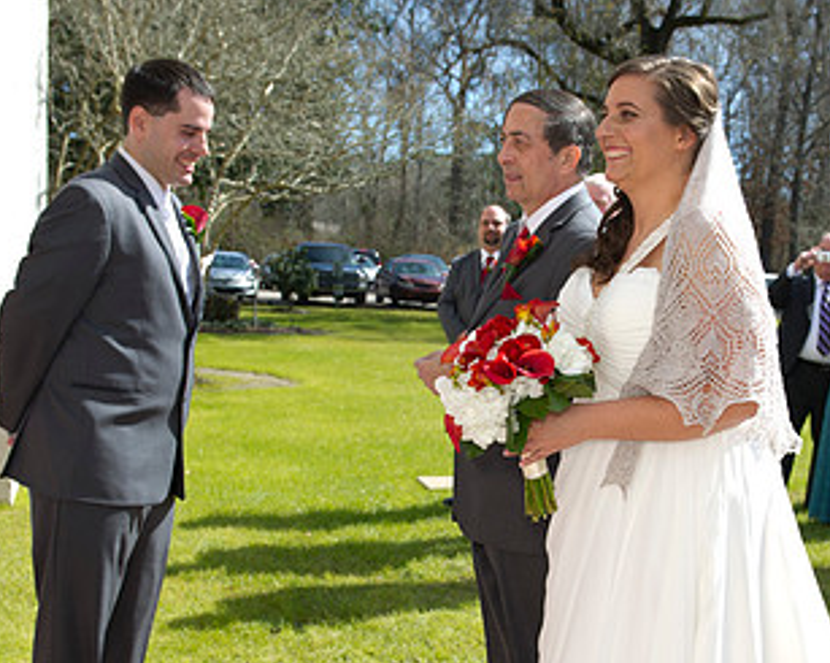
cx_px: 533
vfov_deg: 27.5
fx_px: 1350
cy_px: 387
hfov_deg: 34.0
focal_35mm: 55
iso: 100
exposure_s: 1/320
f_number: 5.6
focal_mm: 31
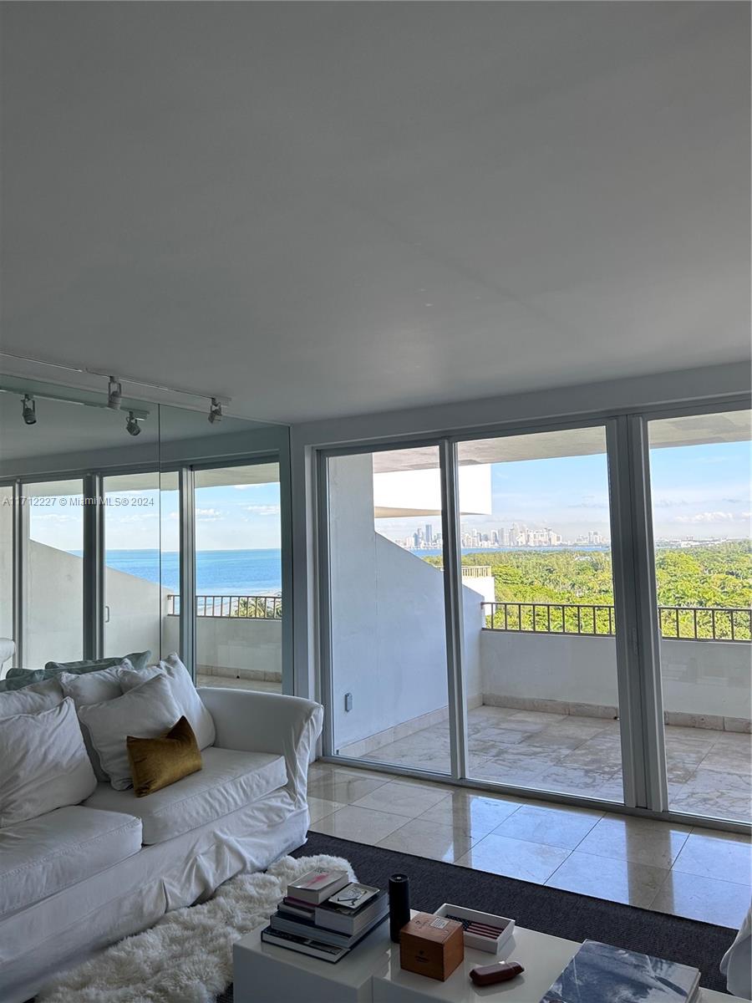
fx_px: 753
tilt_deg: +6.1
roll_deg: +1.4
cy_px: 502
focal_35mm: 26
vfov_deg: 67.3
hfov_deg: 53.1
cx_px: 376
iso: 50
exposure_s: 1/780
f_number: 1.5
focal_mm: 5.7
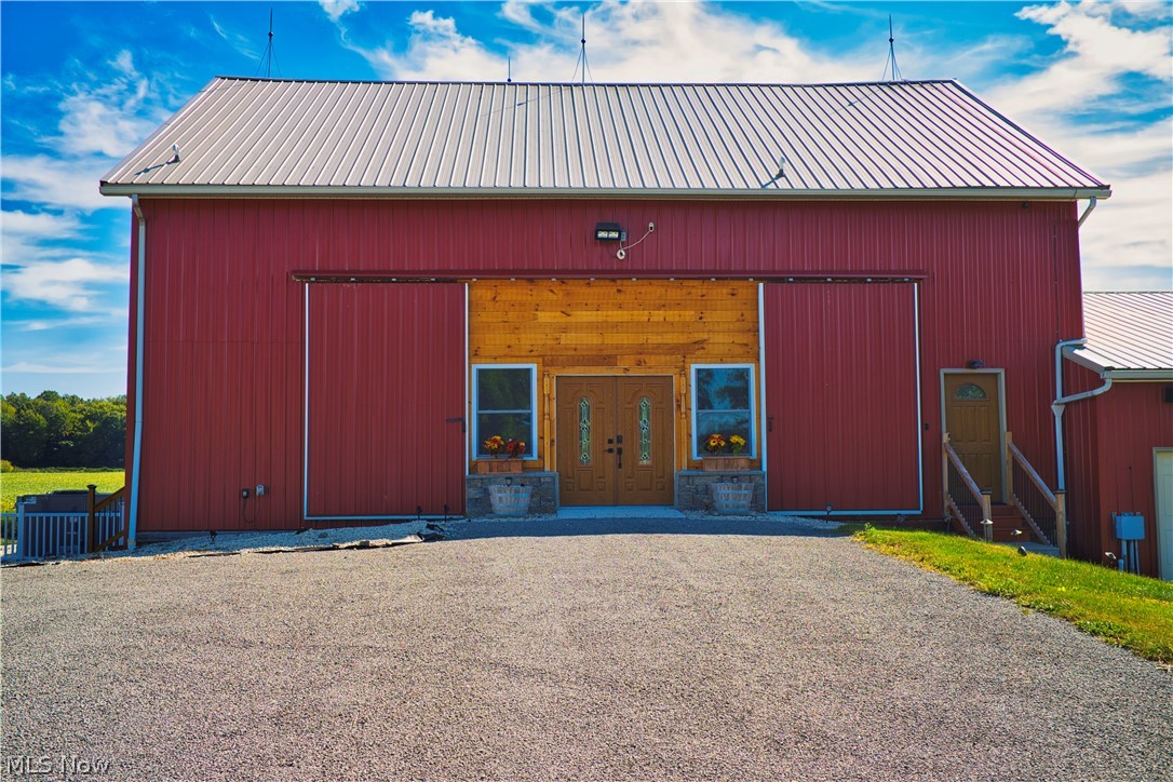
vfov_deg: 37.9
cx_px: 586
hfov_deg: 54.4
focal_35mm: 35
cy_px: 391
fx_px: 1140
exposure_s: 1/250
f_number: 4.5
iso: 250
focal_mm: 23
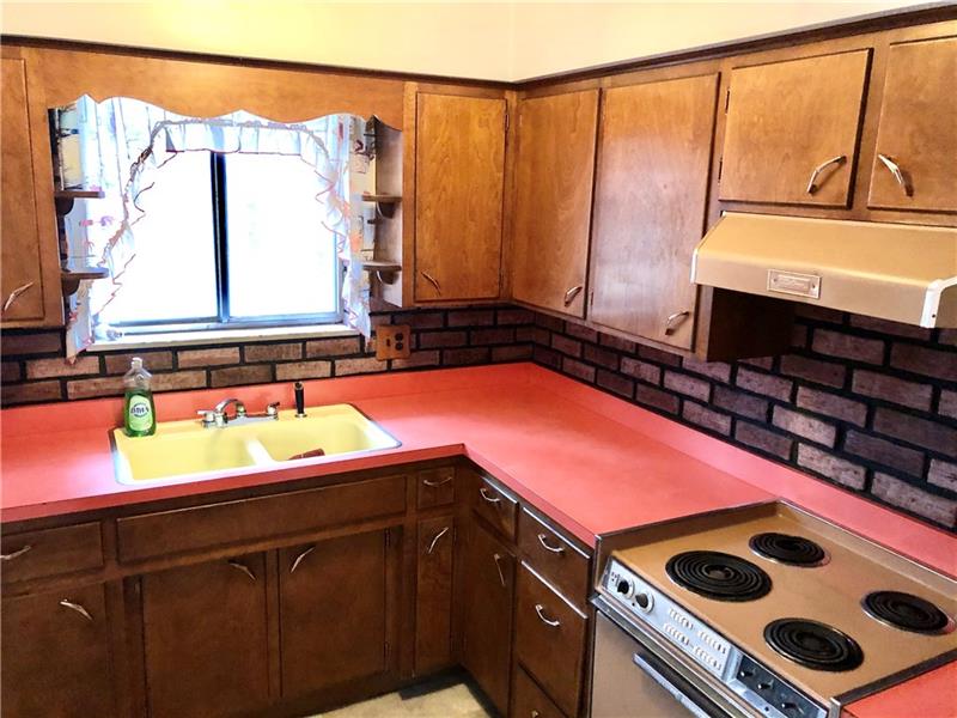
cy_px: 359
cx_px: 478
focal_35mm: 28
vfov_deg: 49.7
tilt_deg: -12.8
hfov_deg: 63.4
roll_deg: -1.9
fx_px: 774
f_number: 1.8
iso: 100
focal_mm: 4
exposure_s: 1/5
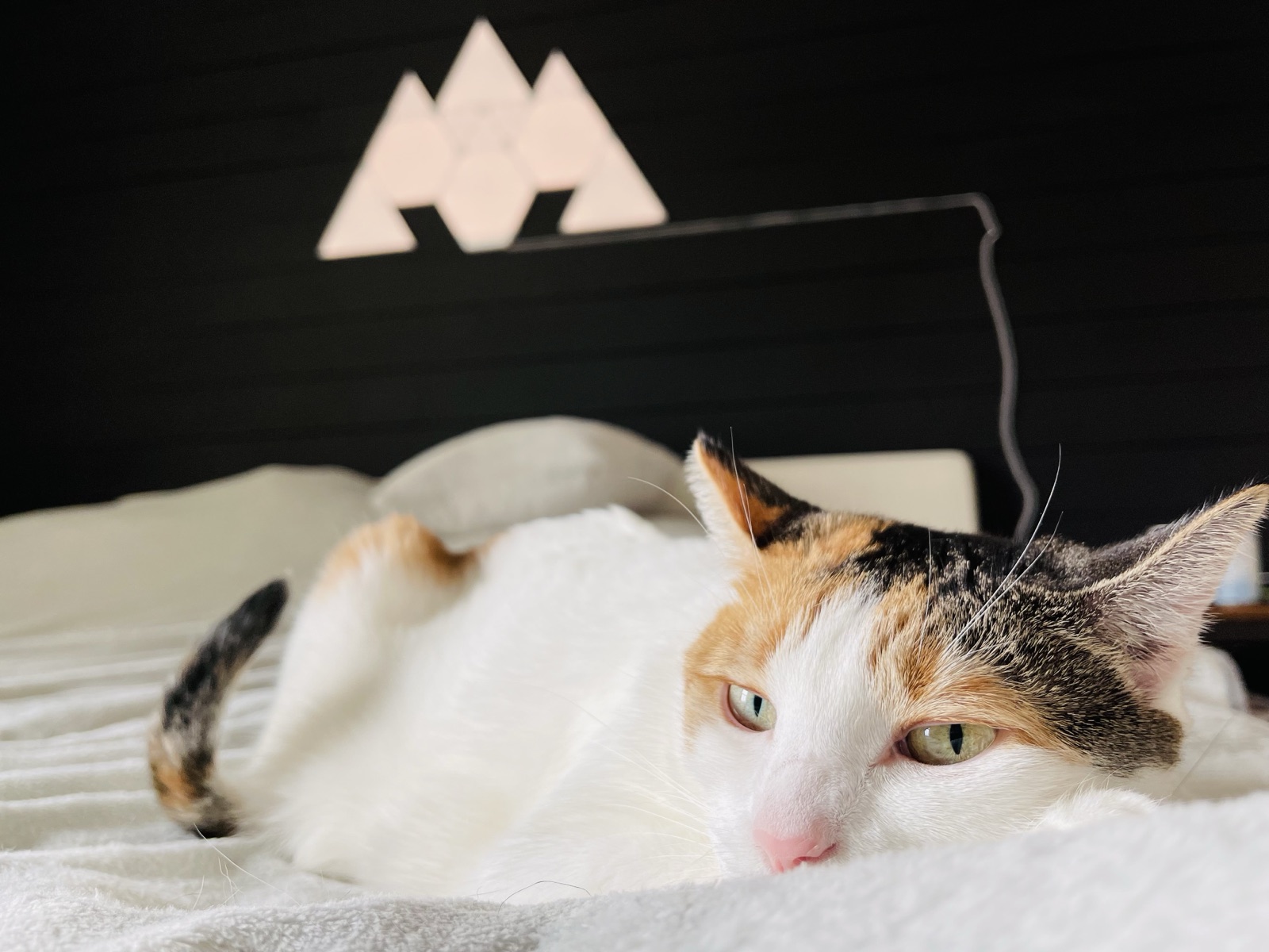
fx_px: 953
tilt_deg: +3.3
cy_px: 476
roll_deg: +1.6
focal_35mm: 26
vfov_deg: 53.1
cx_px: 634
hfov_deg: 67.3
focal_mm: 5.1
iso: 80
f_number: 1.6
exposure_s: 1/60
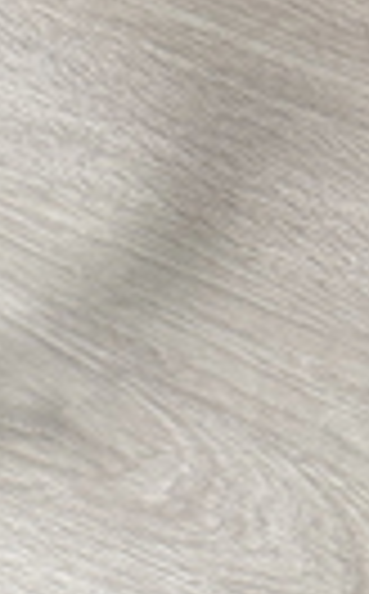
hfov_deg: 11.3
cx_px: -405
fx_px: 1665
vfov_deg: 16.0
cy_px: 1172
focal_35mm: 103
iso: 100
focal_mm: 6.76
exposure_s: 1/121
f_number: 1.78
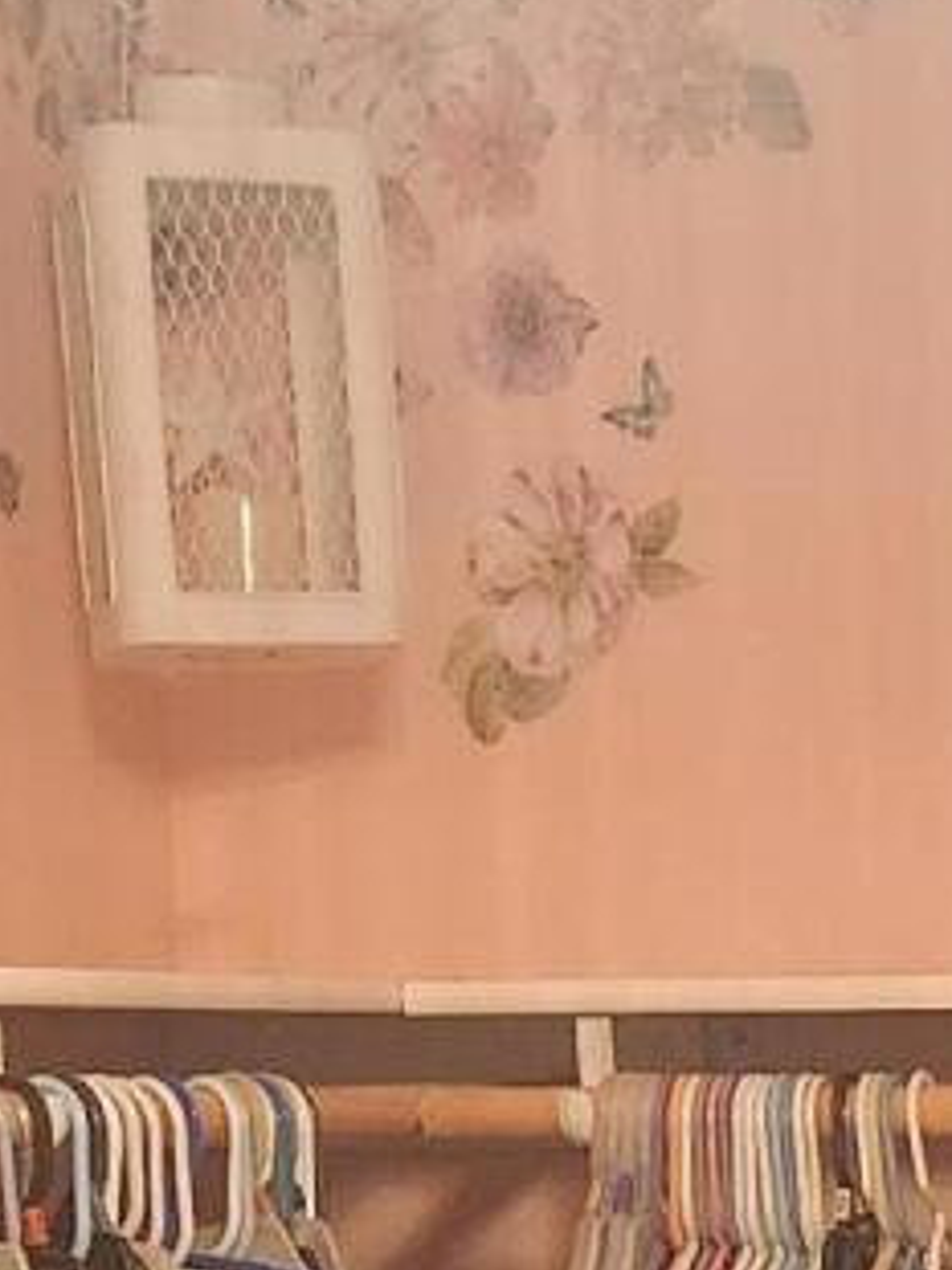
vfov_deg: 12.1
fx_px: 5431
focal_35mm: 148
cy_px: 2356
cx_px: 1132
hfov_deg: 9.9
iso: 800
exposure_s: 1/120
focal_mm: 5.4
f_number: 1.8
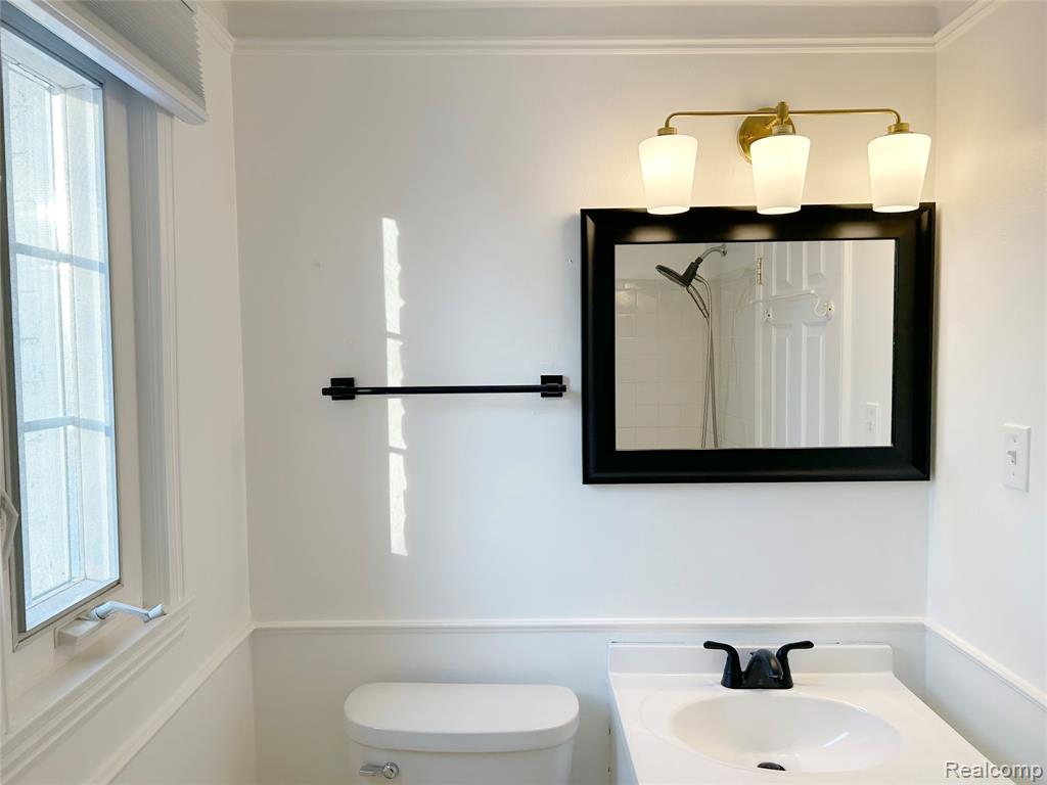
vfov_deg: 53.1
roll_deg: +0.5
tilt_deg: -3.2
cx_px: 524
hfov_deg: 67.3
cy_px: 392
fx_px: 786
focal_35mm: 26
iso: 80
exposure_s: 1/120
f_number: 1.5
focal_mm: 5.7
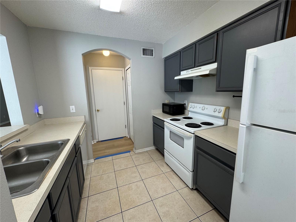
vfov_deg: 85.7
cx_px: 148
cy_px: 111
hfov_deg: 102.1
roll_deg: +1.4
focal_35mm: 14
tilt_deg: -9.5
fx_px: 120
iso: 100
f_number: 2.2
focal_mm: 2.22
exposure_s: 1/120
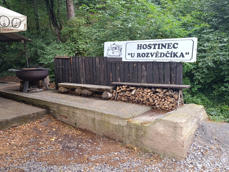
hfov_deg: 59.9
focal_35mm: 30
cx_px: 114
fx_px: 199
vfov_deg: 46.9
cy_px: 86
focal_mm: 6.11
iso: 157
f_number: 1.65
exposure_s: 1/100
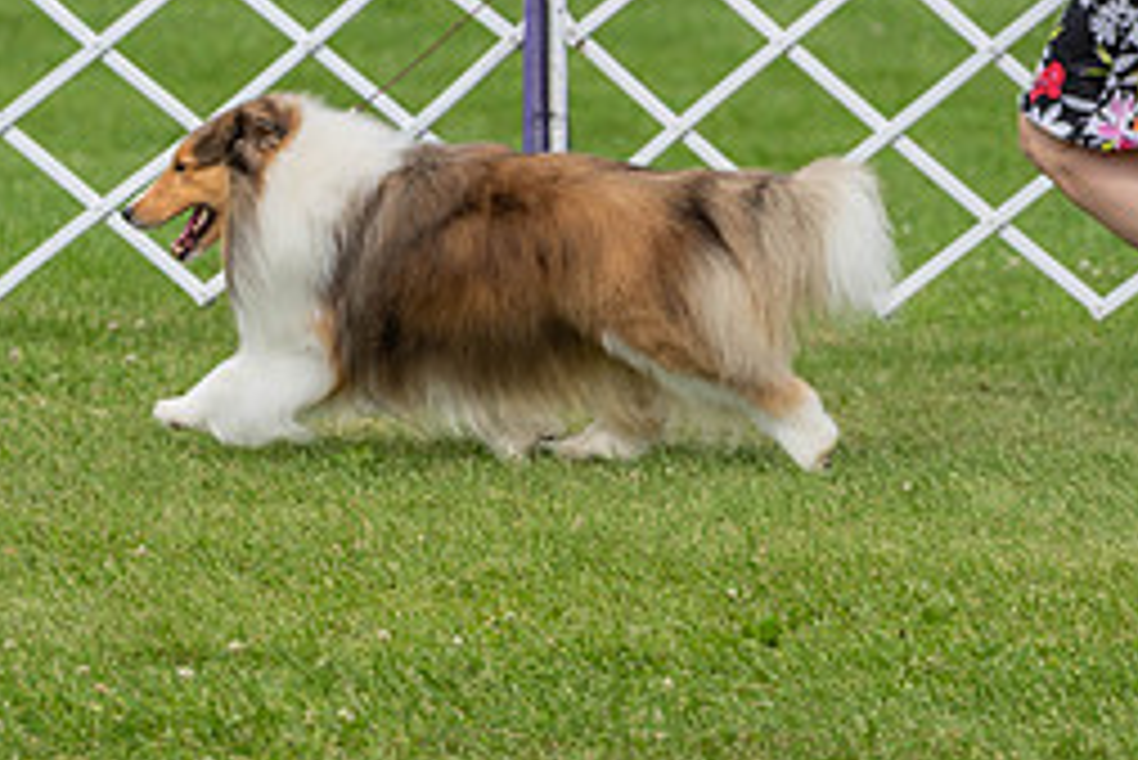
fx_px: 12240
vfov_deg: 3.6
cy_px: -7
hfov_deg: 5.3
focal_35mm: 387
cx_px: 567
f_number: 5.6
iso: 320
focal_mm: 169
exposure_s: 1/800
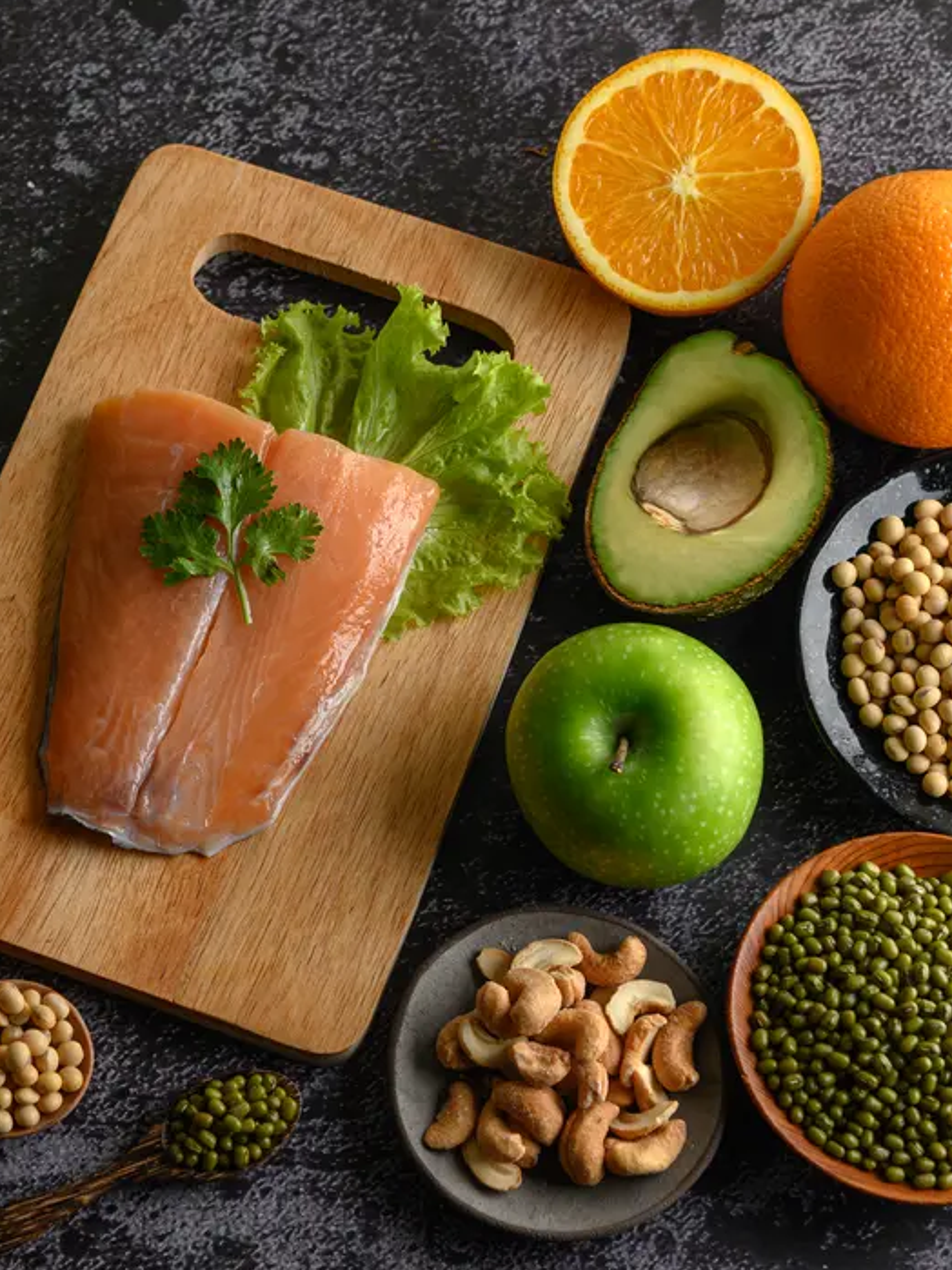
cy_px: 658
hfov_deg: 14.9
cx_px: 242
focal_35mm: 99
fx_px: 3631
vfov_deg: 19.8
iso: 100
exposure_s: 1/125
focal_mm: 60
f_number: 8
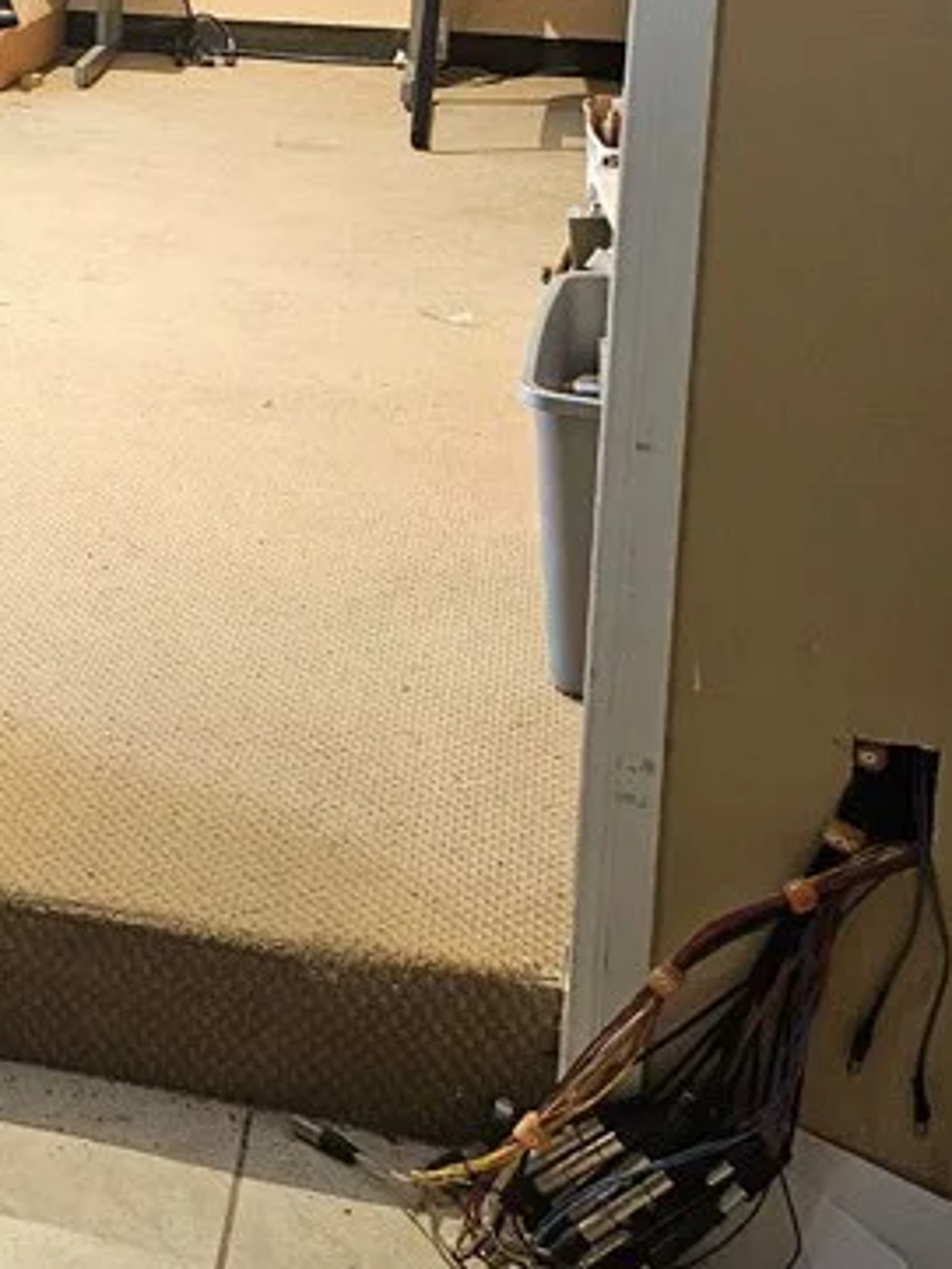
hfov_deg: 20.2
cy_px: -21
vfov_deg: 26.9
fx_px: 2492
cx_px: -207
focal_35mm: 68
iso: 640
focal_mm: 5
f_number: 1.8
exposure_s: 1/120
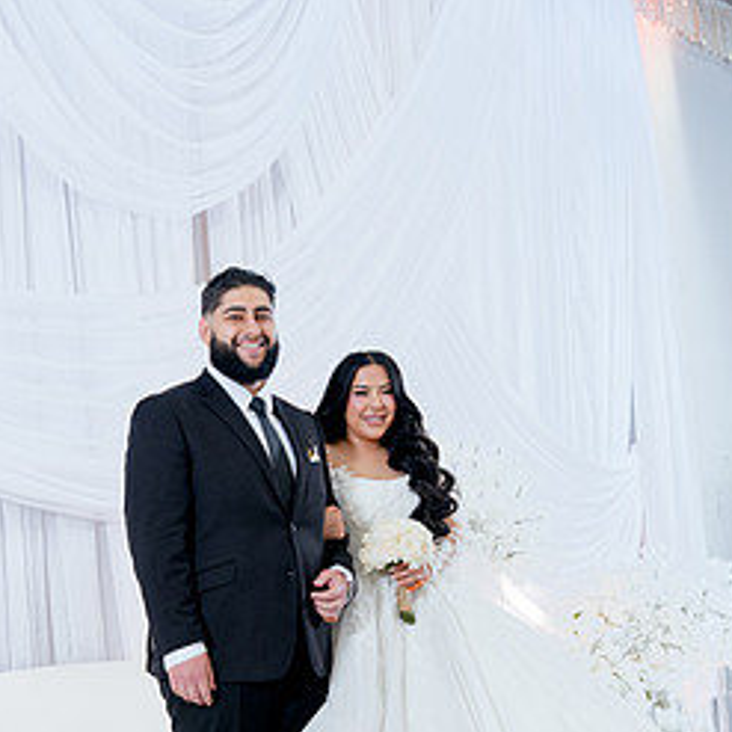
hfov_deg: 30.5
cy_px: 570
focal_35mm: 56
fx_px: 1340
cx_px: 308
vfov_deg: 29.9
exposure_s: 1/160
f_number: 2.8
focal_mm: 28
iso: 800
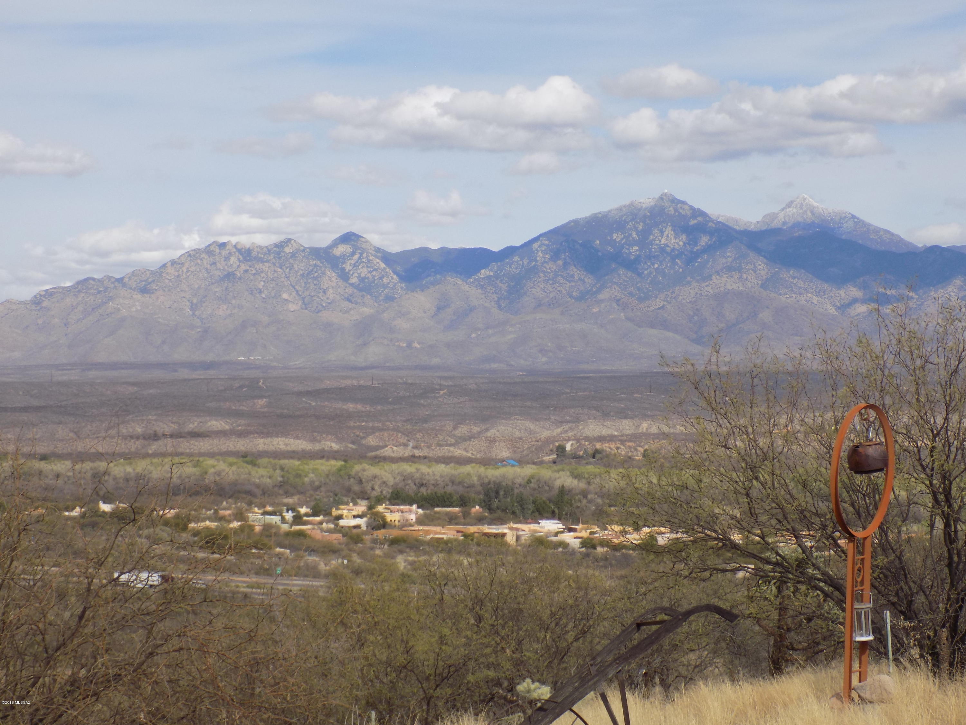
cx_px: 483
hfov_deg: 22.8
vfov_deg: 17.2
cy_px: 362
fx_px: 2400
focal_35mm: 86
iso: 80
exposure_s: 1/800
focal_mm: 15.3
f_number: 4.4
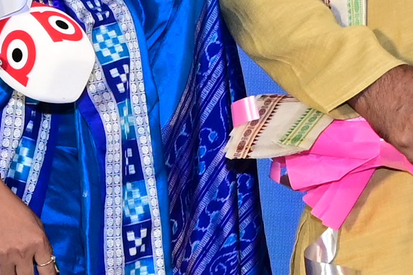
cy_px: -25
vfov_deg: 4.6
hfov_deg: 6.9
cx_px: -192
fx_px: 3395
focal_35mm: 296
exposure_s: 1/160
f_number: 8
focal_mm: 38
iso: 1000
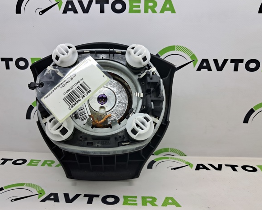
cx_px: 120
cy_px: 106
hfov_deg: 60.3
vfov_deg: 50.0
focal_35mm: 29
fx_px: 225
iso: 50
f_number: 1.8
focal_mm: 4
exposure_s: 1/100
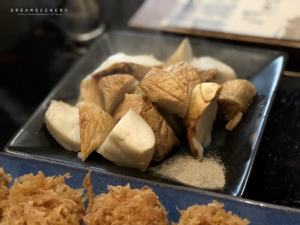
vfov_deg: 25.7
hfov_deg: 33.8
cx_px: 150
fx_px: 494
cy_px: 112
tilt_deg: -38.5
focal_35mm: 57
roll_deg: +6.7
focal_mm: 6.6
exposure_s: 1/60
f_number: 2.8
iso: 1250
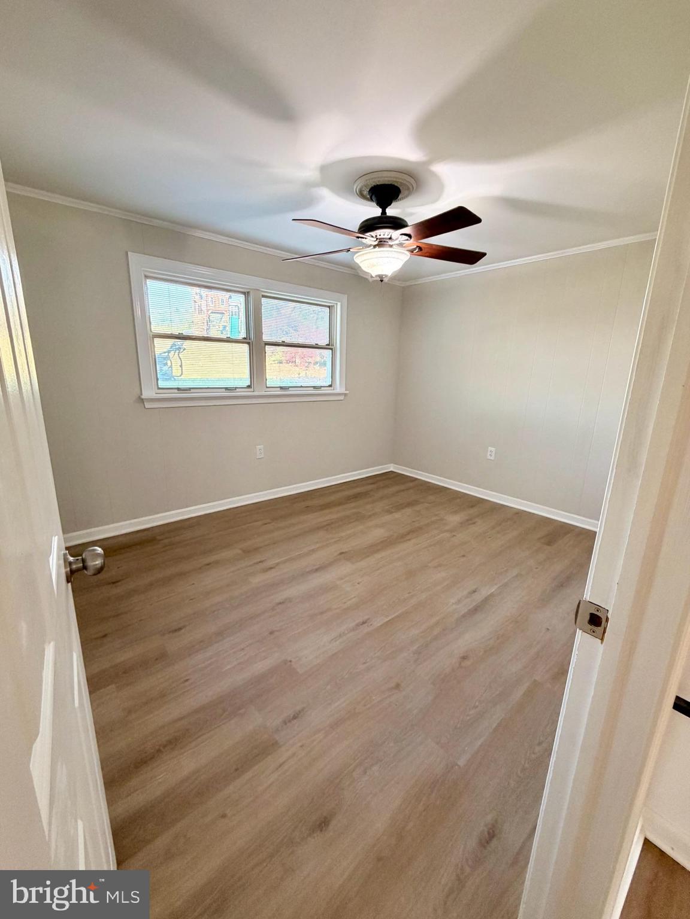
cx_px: 345
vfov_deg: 102.1
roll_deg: -1.9
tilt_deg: -13.6
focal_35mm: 14
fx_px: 372
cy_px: 460
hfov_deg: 85.7
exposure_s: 1/60
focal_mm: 2.22
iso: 200
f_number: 2.2
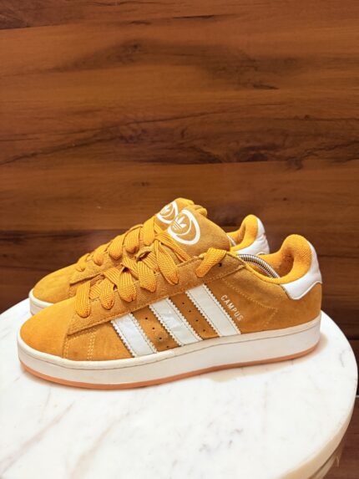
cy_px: 240
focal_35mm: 24
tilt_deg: -15.6
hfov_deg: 56.8
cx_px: 180
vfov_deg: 71.6
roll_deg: +1.1
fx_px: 332
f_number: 1.78
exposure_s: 1/50
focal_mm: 6.76
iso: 640
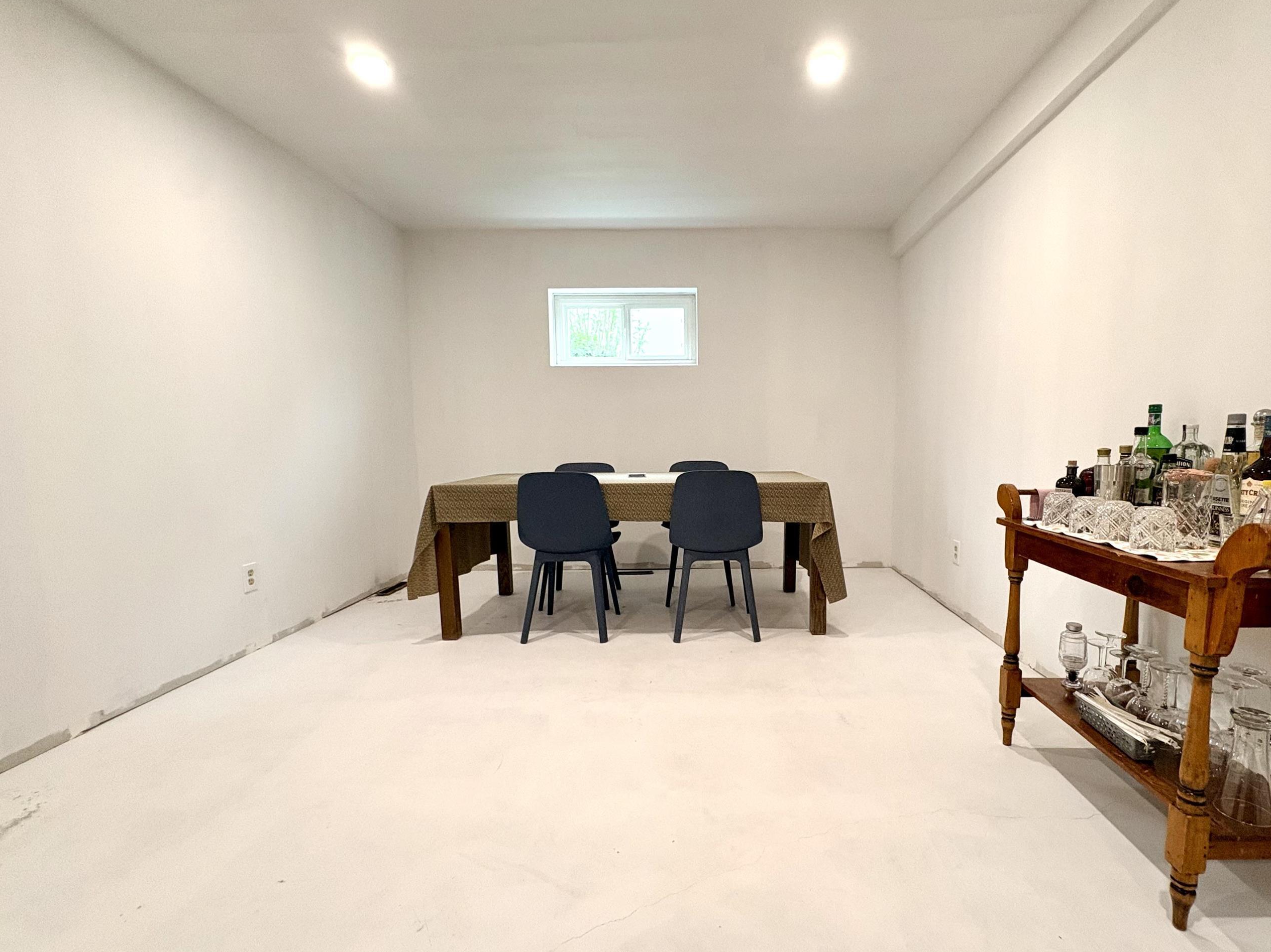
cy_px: 509
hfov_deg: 90.6
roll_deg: +0.4
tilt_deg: -6.6
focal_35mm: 17
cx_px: 714
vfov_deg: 74.6
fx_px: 624
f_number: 2.2
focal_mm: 2.22
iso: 250
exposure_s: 1/120
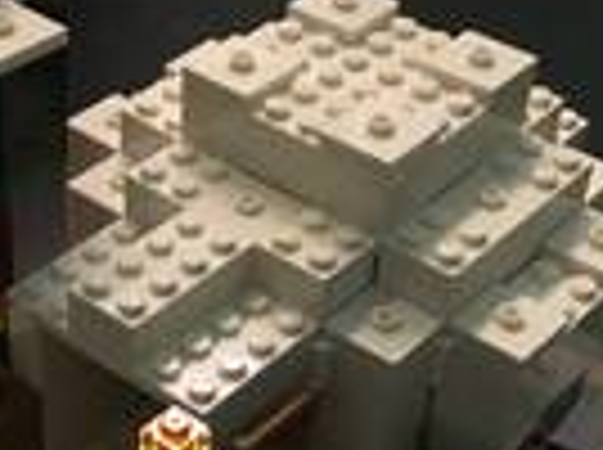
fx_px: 1356
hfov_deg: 24.9
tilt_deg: -45.7
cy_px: 472
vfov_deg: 18.3
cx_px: 176
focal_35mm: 78
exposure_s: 1/17
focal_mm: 4.15
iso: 320
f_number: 2.2
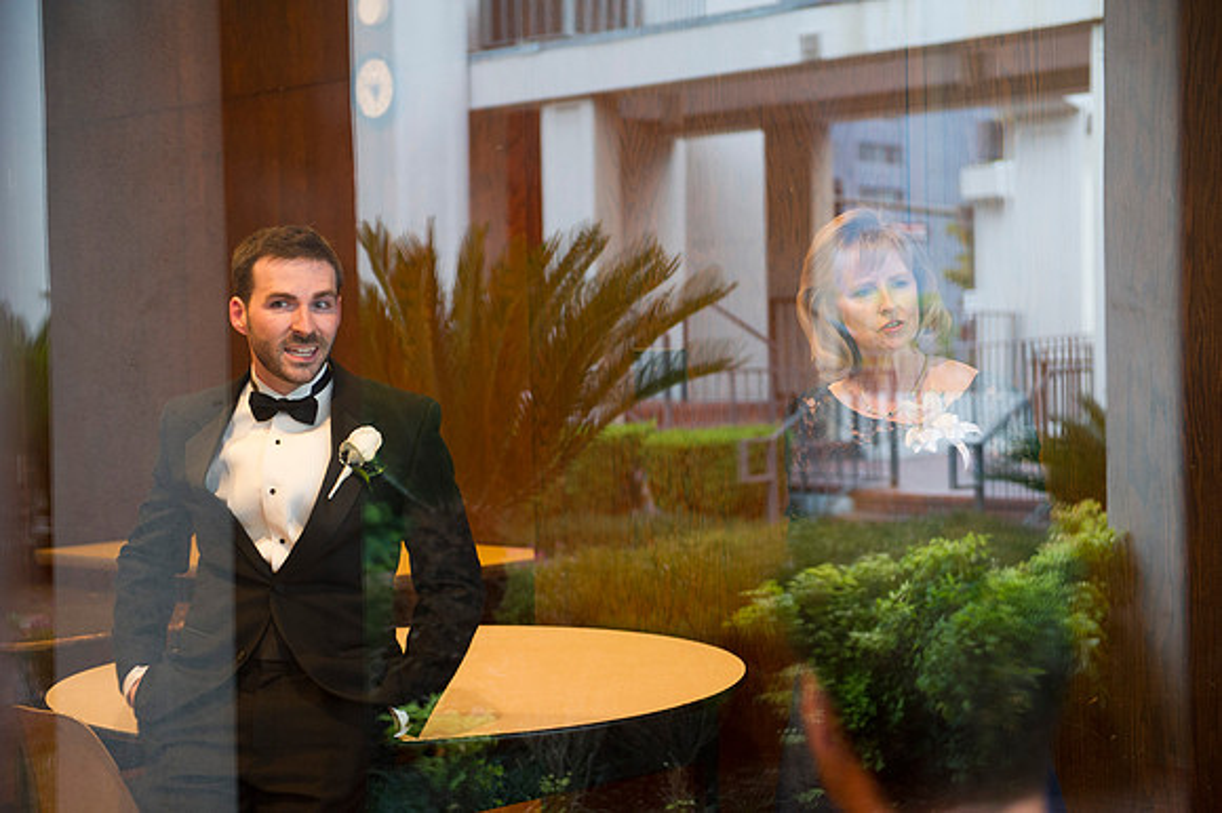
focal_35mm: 58
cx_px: 611
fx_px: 1968
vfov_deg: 23.4
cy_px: 406
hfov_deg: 34.5
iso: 1250
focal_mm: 58
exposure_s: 1/60
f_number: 3.2
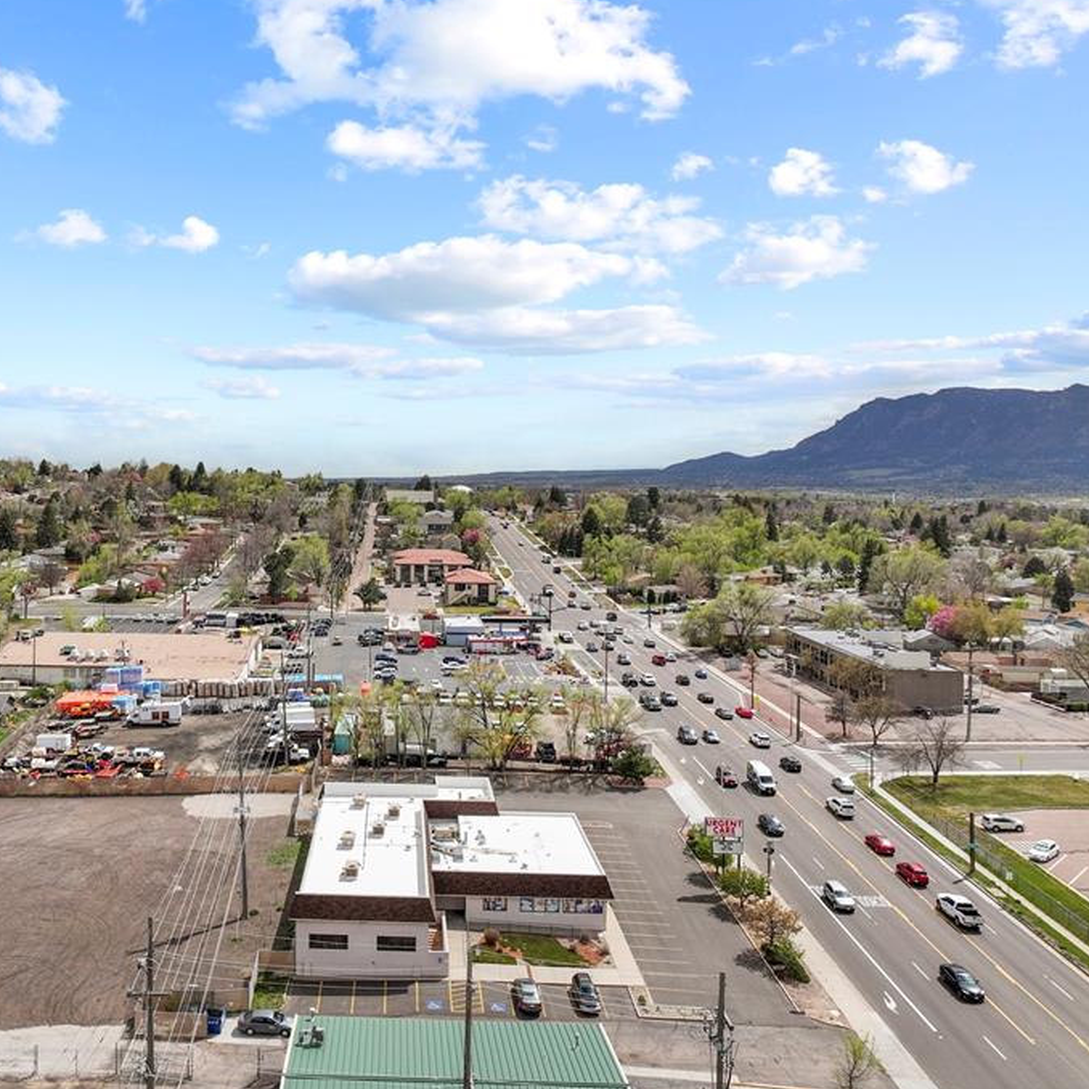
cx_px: 349
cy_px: 488
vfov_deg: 51.0
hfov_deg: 50.0
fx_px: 1139
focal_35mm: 32
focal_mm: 12.29
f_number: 2.8
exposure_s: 1/100
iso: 110
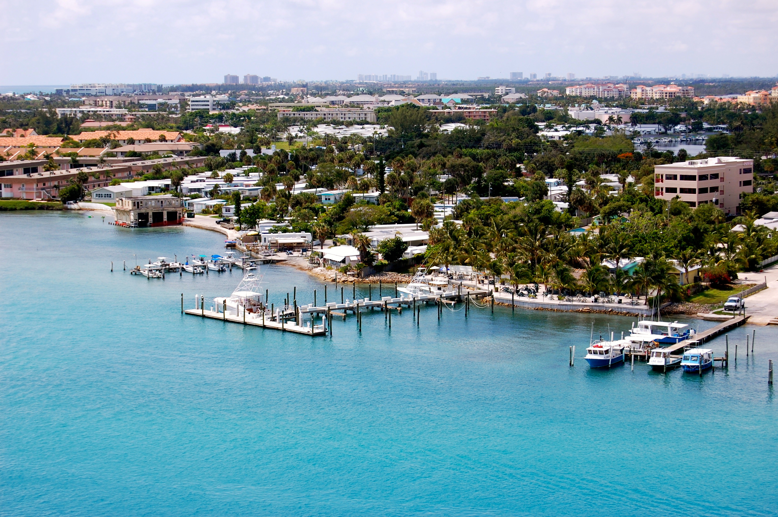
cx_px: 389
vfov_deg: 16.5
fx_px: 1781
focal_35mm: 82
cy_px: 258
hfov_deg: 24.6
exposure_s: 1/320
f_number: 9
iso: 200
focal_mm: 55
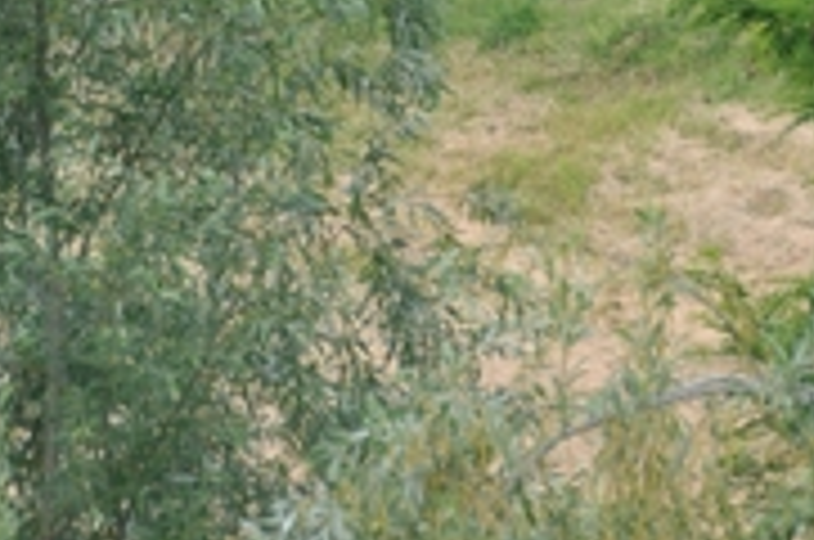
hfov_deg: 3.1
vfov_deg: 2.1
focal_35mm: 664
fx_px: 14987
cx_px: 508
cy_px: -338
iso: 400
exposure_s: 1/200
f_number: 8
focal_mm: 200
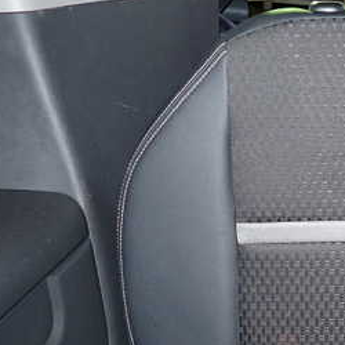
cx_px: 382
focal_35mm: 53
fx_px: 598
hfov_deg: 29.0
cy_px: 229
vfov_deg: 32.0
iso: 250
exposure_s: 1/30
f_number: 2
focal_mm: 4.5
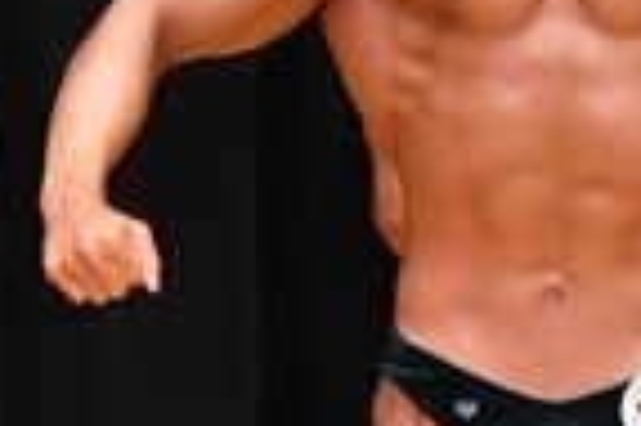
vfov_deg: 0.9
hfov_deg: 1.4
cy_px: 480
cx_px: 558
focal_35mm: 1468
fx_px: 26108
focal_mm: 180
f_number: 5.6
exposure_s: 1/400
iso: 5000
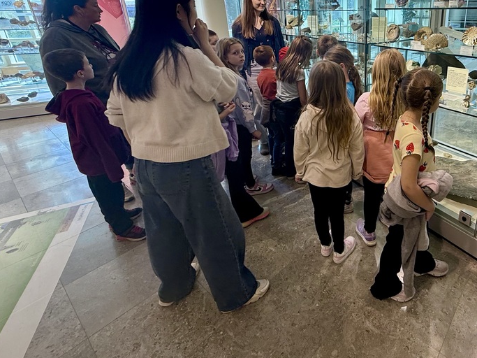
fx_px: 289
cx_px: 354
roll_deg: +0.8
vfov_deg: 61.5
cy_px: 112
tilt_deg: -19.4
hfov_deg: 73.8
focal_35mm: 21
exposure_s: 1/120
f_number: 2.2
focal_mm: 2.22
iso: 100
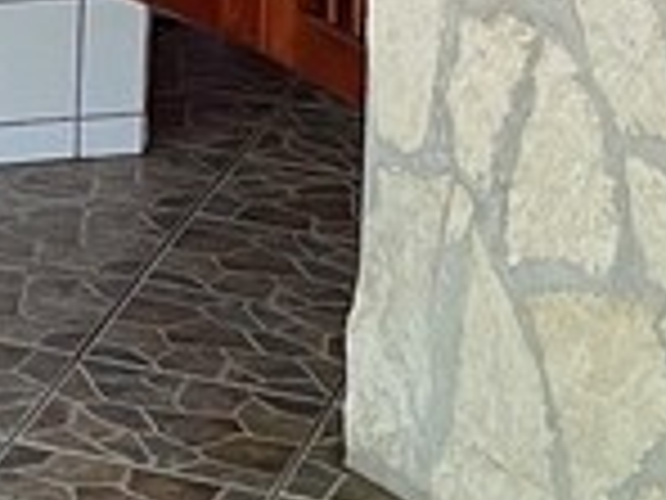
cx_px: -634
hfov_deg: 10.2
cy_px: -604
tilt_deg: -3.7
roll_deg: -2.3
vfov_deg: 7.8
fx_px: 3463
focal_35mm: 180
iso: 160
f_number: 1.6
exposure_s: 1/60
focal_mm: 4.2
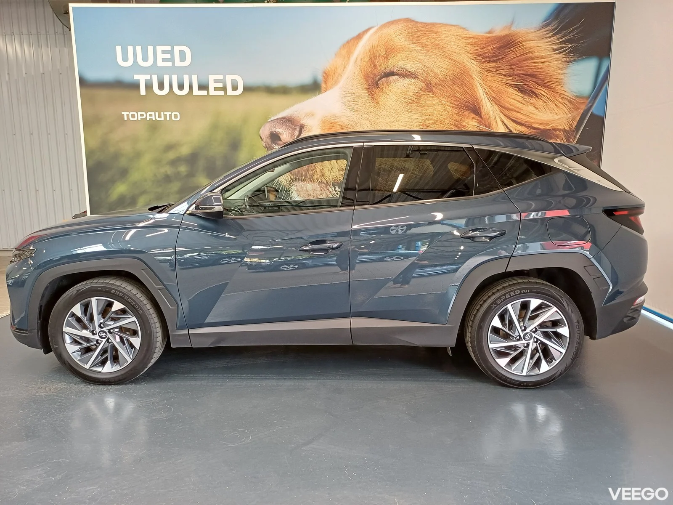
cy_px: 252
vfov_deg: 54.9
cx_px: 336
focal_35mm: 25
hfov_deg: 69.4
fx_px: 486
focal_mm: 4.65
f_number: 1.8
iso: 320
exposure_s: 1/50
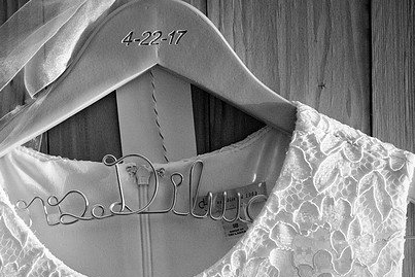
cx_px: 184
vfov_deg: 19.7
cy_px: 167
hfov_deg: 29.2
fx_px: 796
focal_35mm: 69
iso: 3200
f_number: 2.8
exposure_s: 1/125
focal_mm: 48
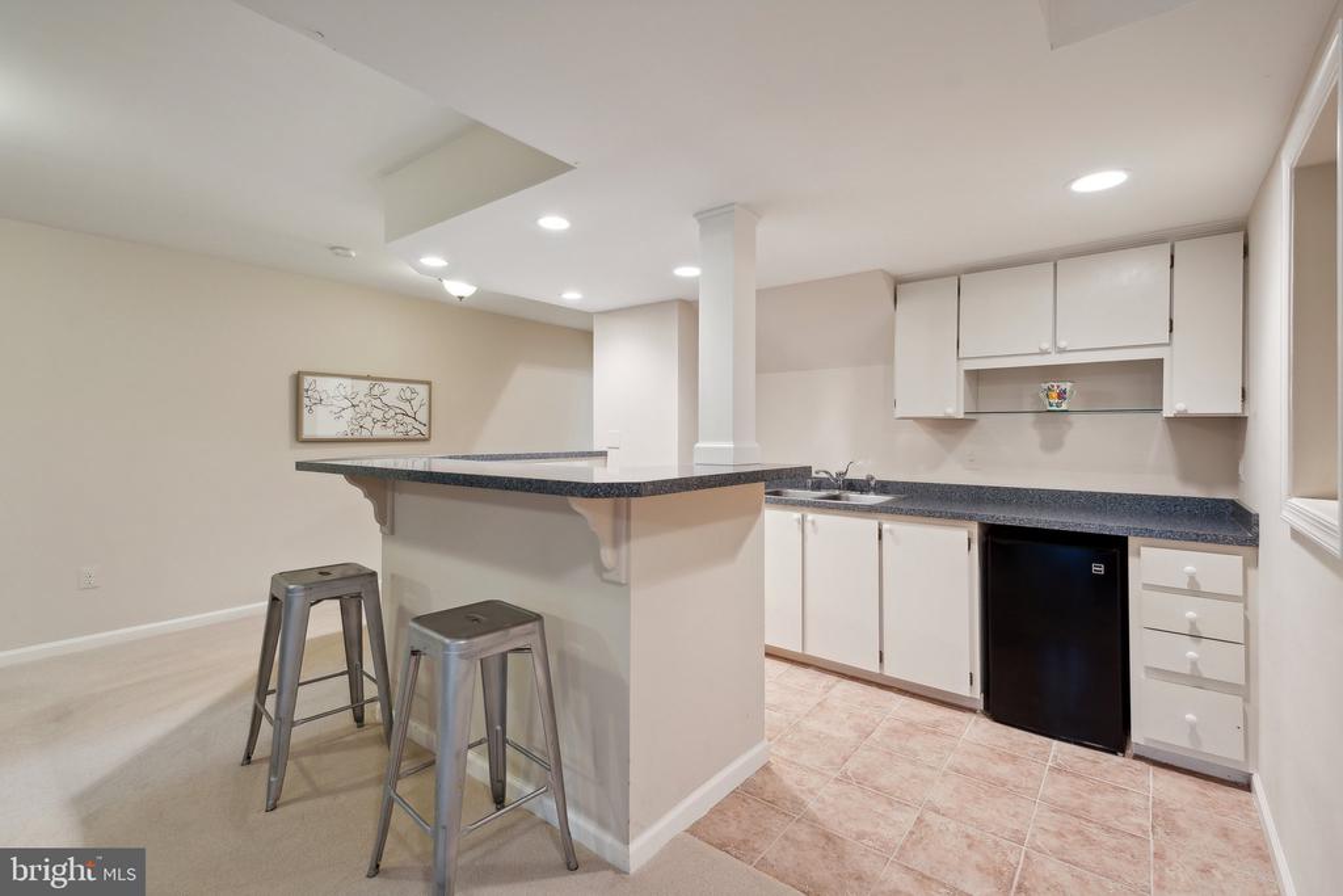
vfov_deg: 72.1
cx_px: 672
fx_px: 616
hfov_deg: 95.0
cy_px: 448
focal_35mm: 16
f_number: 6.3
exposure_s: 1/3.33
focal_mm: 16.5
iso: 125
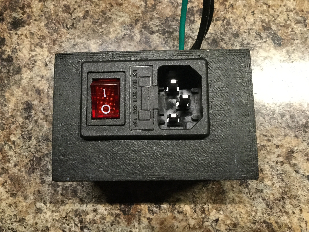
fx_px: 277
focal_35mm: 31
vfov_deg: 45.4
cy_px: 116
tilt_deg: -84.2
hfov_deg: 58.4
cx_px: 154
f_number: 2.4
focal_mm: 3.3
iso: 250
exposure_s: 1/15
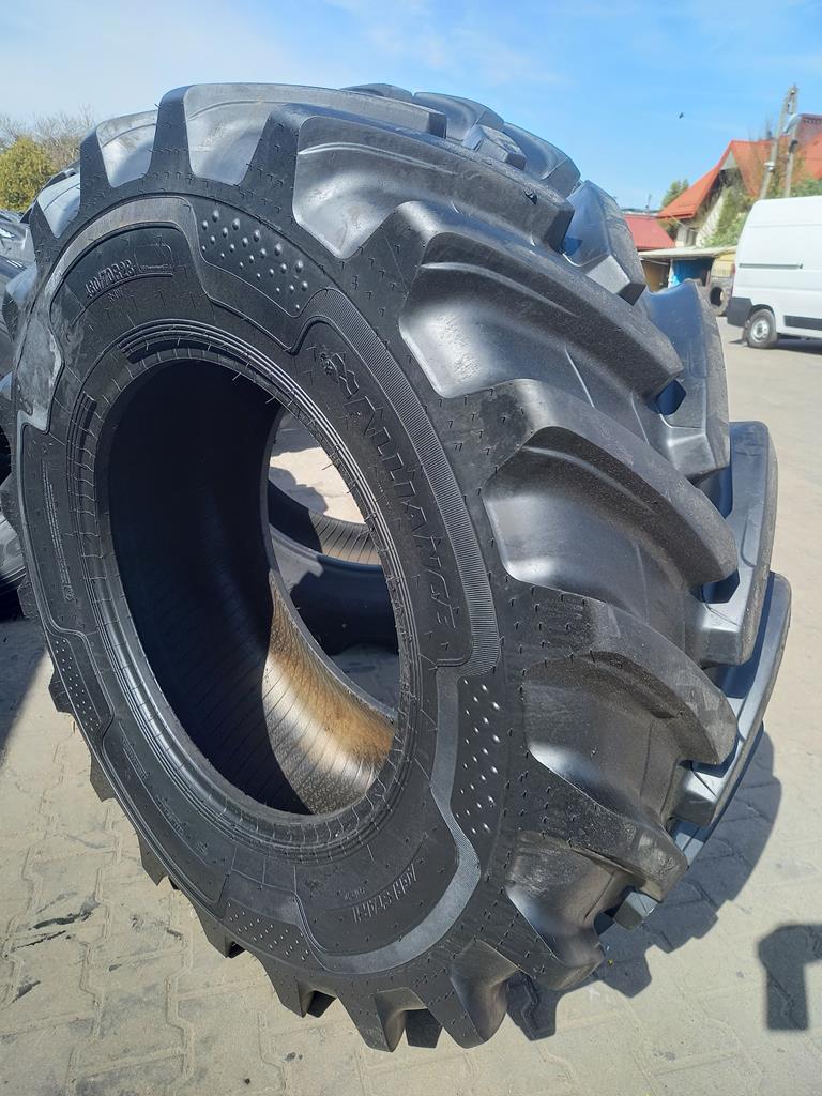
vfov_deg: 69.4
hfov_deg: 54.9
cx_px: 411
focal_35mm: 25
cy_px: 548
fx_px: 792
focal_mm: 4.65
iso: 50
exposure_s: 1/294
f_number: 1.8
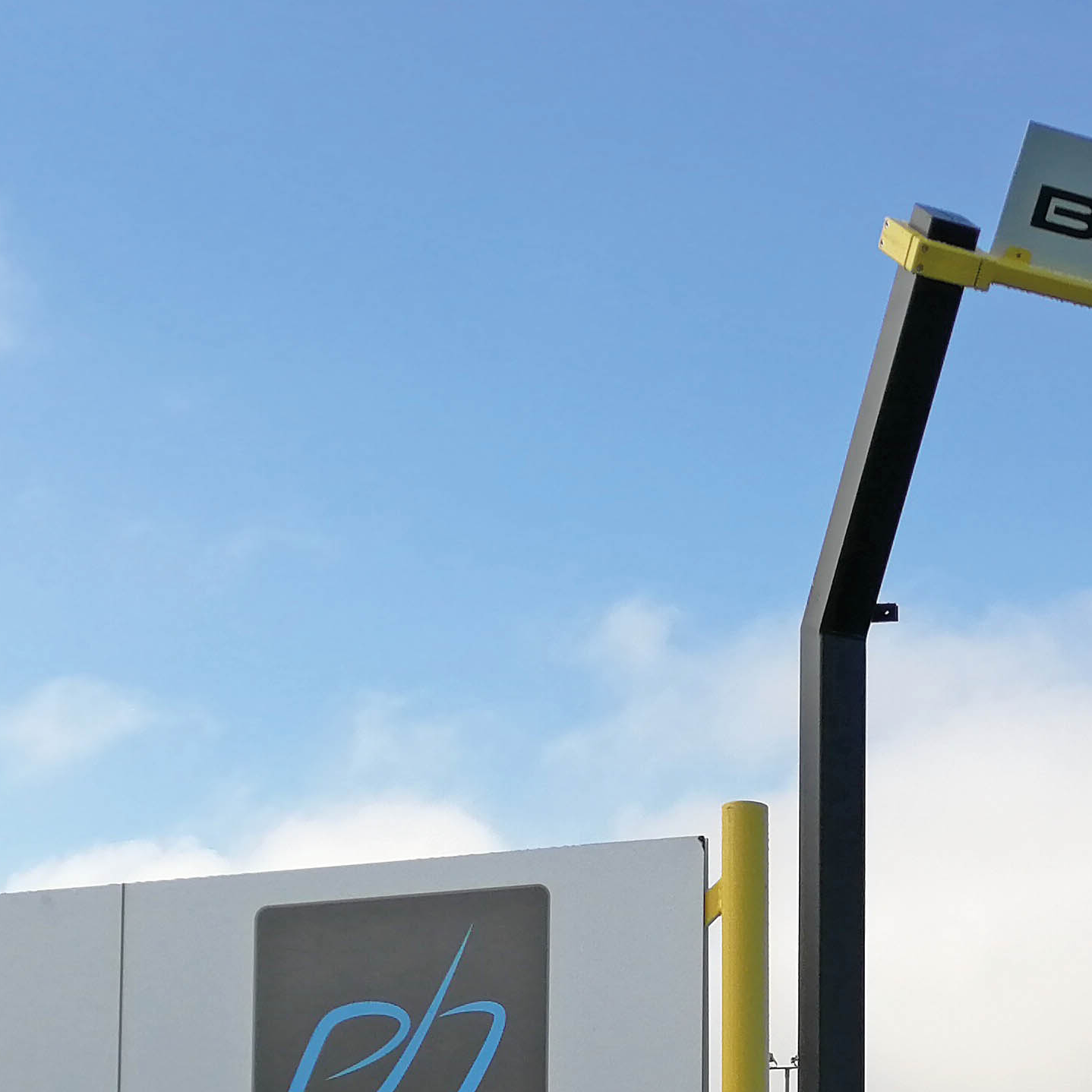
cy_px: 1293
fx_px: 3034
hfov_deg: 19.2
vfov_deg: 19.3
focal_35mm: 85
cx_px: 1331
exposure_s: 1/1305
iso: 50
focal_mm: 3.96
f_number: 1.8
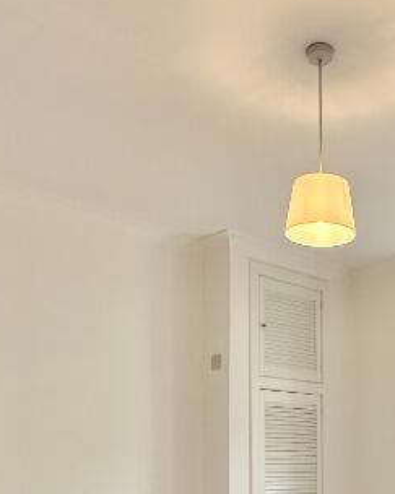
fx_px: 673
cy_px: 483
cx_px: 317
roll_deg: +0.5
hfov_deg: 31.9
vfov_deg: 36.6
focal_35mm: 46
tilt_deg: -0.9
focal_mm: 2.22
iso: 40
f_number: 2.2
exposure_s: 1/102
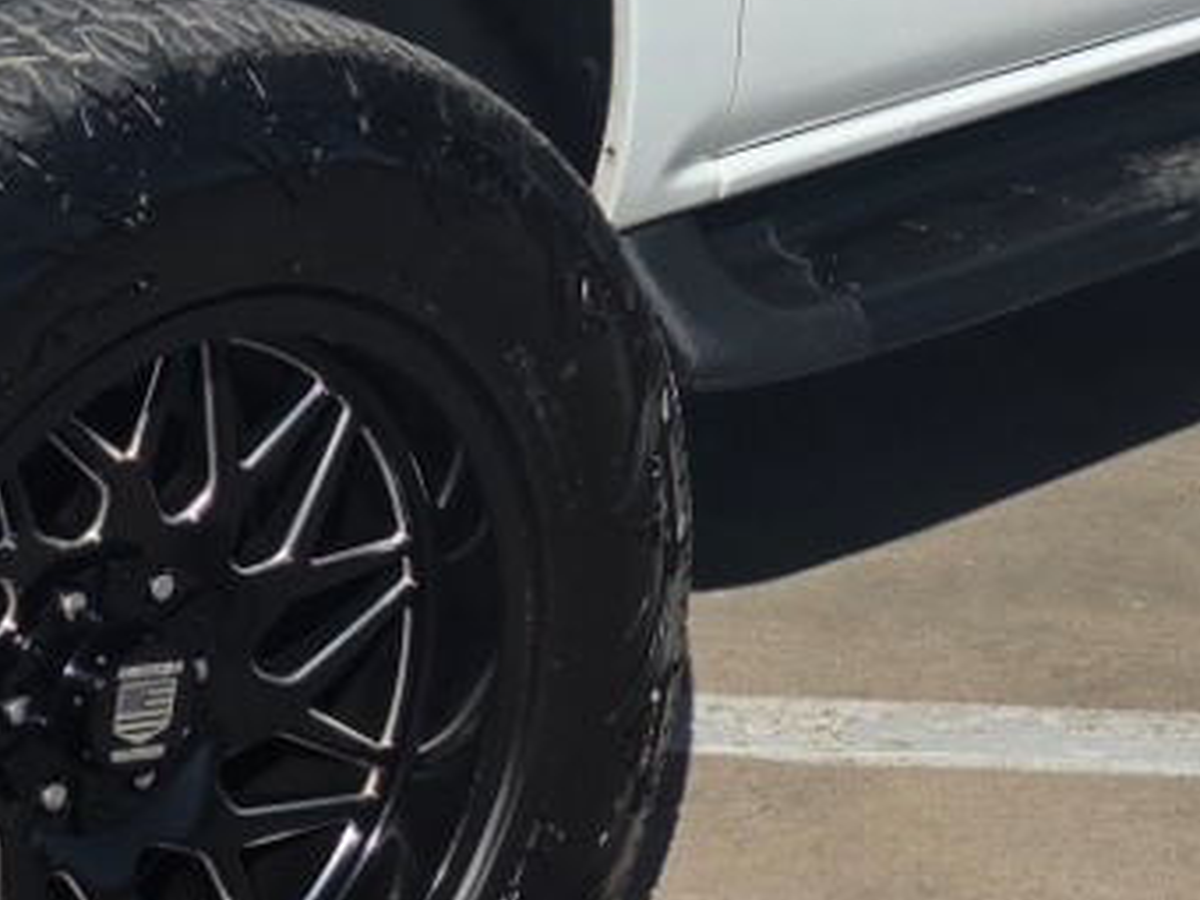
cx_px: 1006
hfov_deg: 15.0
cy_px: -960
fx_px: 4507
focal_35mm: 130
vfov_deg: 10.4
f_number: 1.7
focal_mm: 6.3
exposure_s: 1/7944
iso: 80
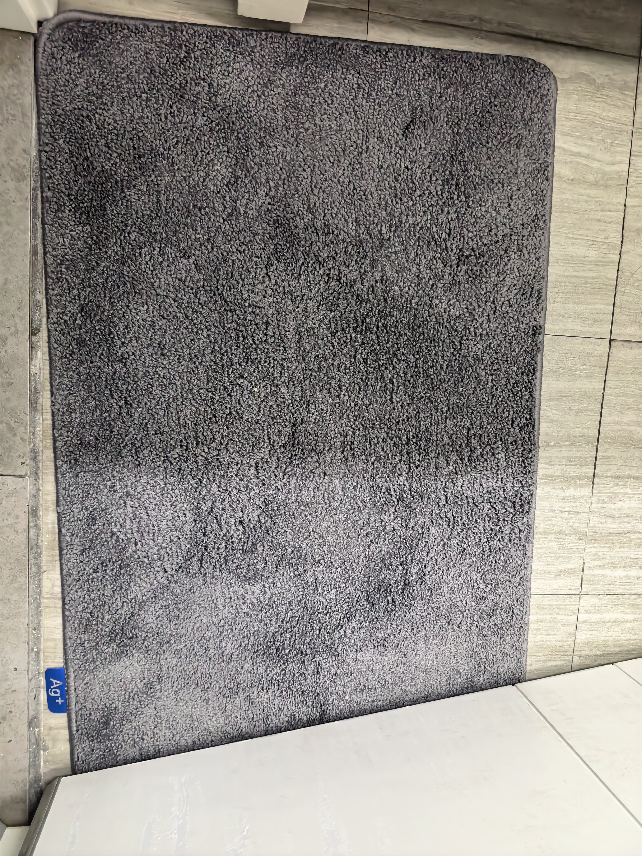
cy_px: 428
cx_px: 321
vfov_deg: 71.6
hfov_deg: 56.8
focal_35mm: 24
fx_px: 593
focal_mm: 5.75
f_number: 1.4
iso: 1250
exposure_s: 1/484
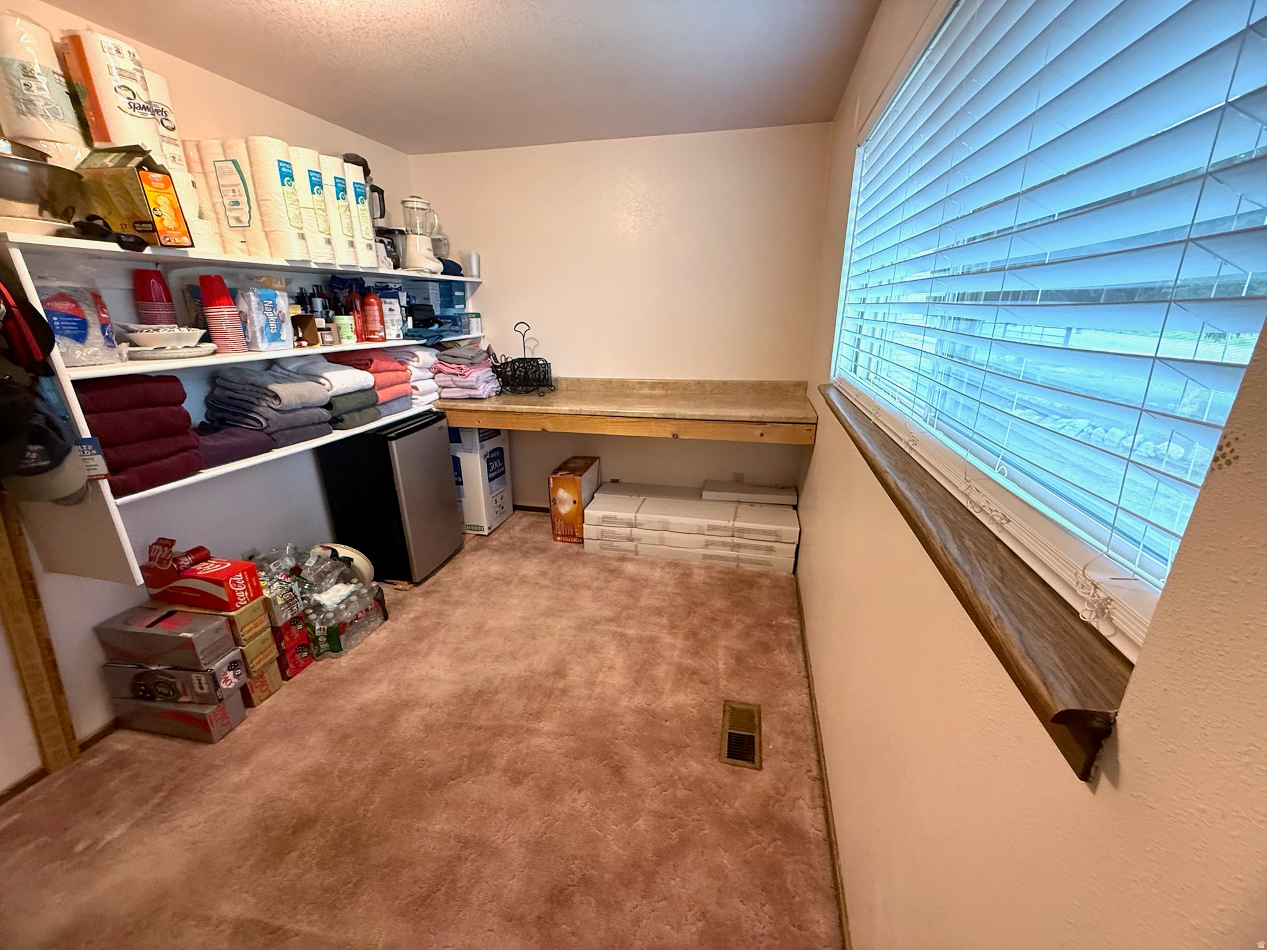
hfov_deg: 102.1
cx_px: 634
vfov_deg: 85.7
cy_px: 475
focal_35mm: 14
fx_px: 512
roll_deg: +0.0
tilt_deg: -18.4
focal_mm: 2.22
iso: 500
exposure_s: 1/60
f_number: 2.2
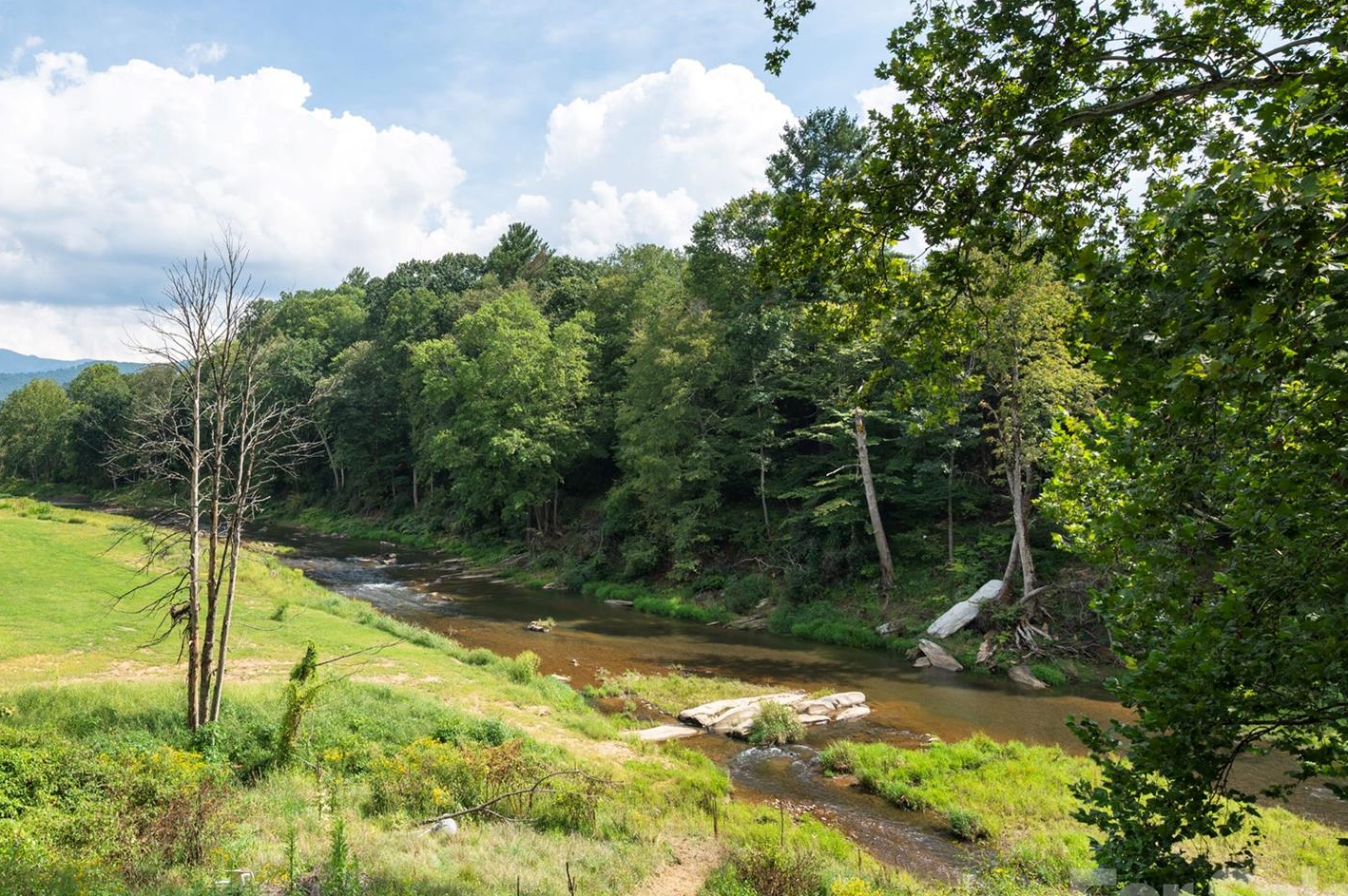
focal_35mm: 26
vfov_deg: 49.4
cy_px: 409
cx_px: 399
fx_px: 973
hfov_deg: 66.6
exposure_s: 1/800
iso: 400
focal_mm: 18
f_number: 8
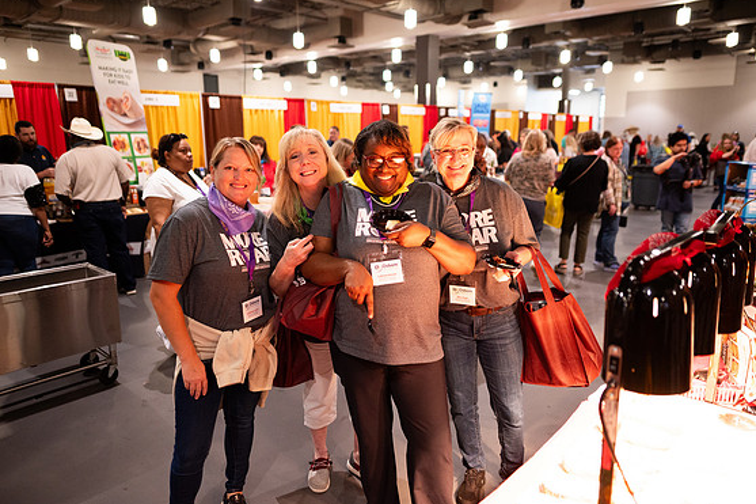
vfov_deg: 51.2
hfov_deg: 71.5
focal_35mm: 25
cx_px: 383
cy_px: 244
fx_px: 525
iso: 1250
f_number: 1.8
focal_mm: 24
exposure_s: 1/200
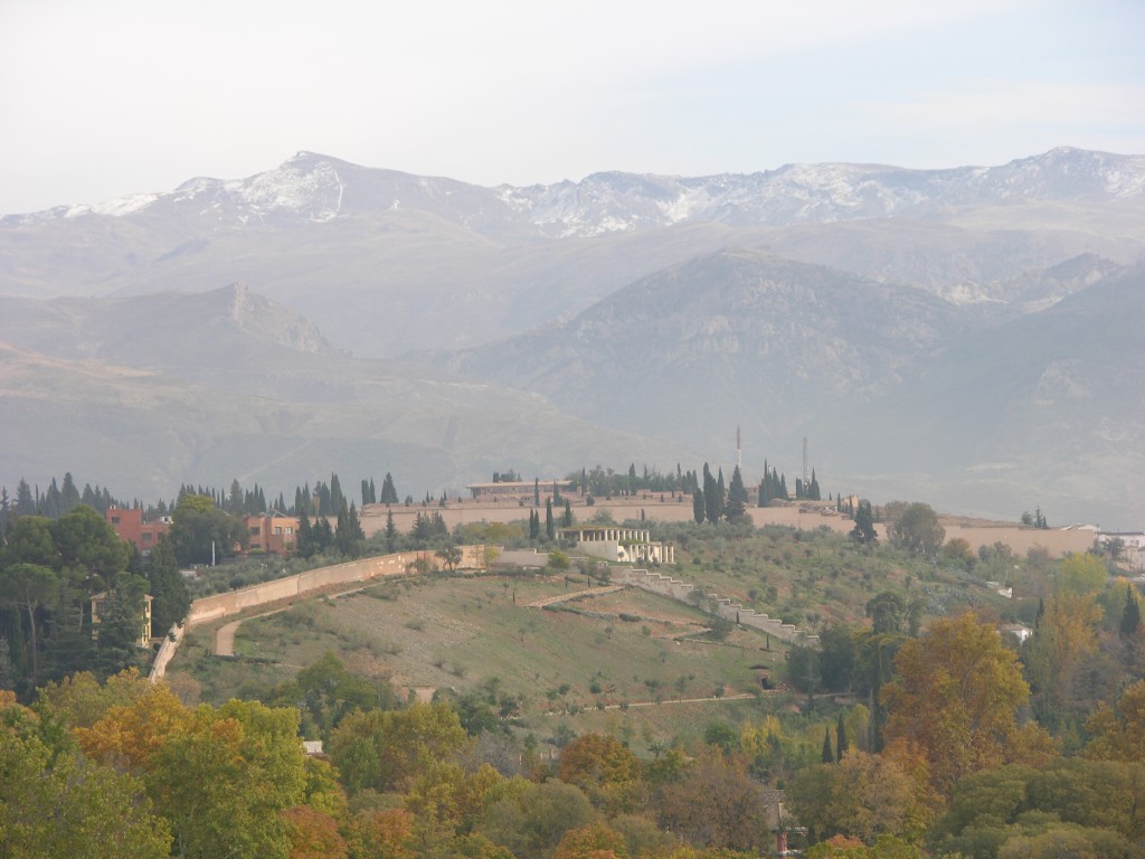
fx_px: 5292
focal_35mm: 160
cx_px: 572
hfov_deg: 12.3
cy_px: 430
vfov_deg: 9.3
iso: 50
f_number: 4.4
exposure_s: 1/198
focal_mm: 41.1
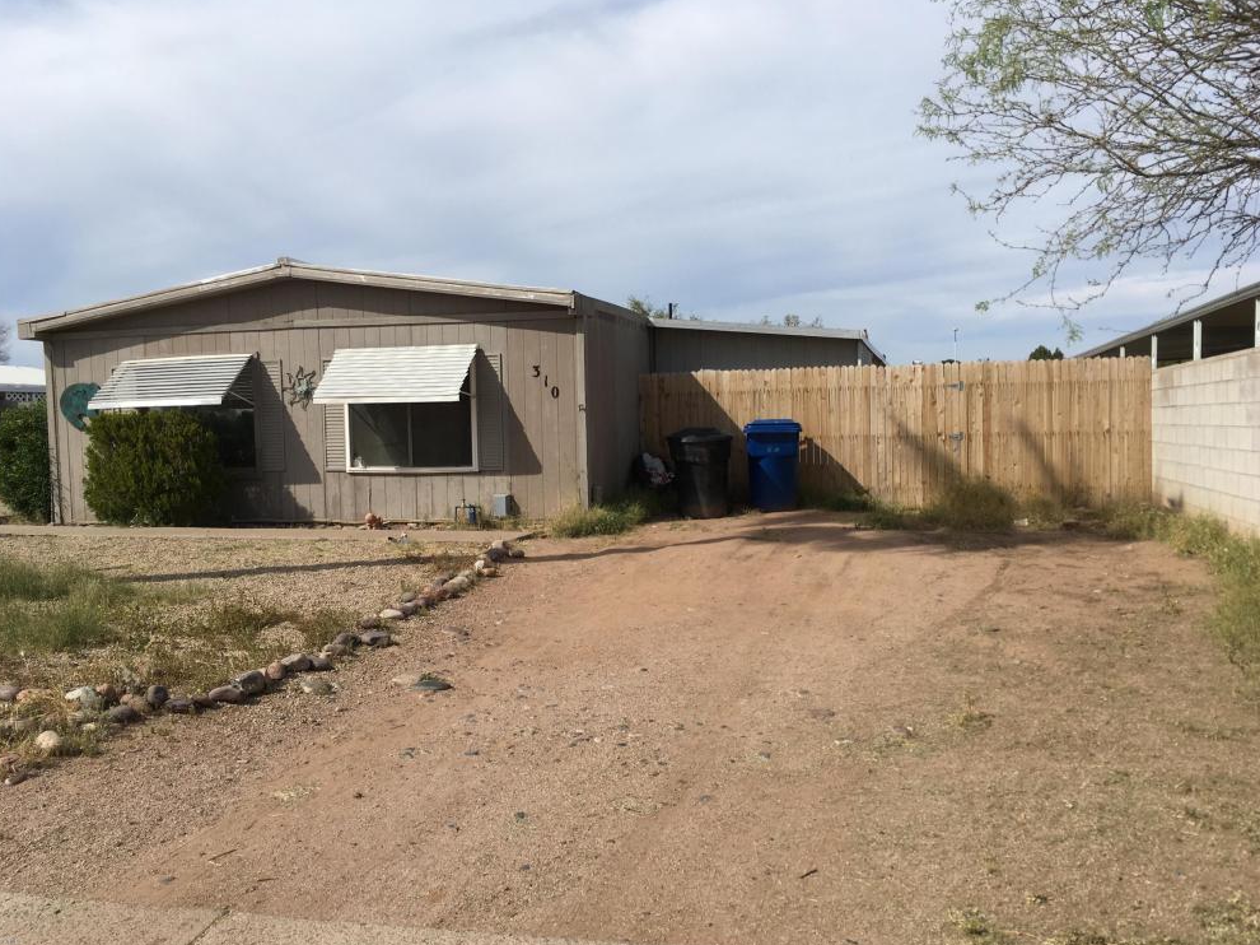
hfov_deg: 60.0
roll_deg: +1.6
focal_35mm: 30
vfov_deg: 46.8
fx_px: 1092
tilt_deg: -2.8
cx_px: 639
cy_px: 483
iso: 25
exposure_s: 1/2653
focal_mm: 4.15
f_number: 2.2
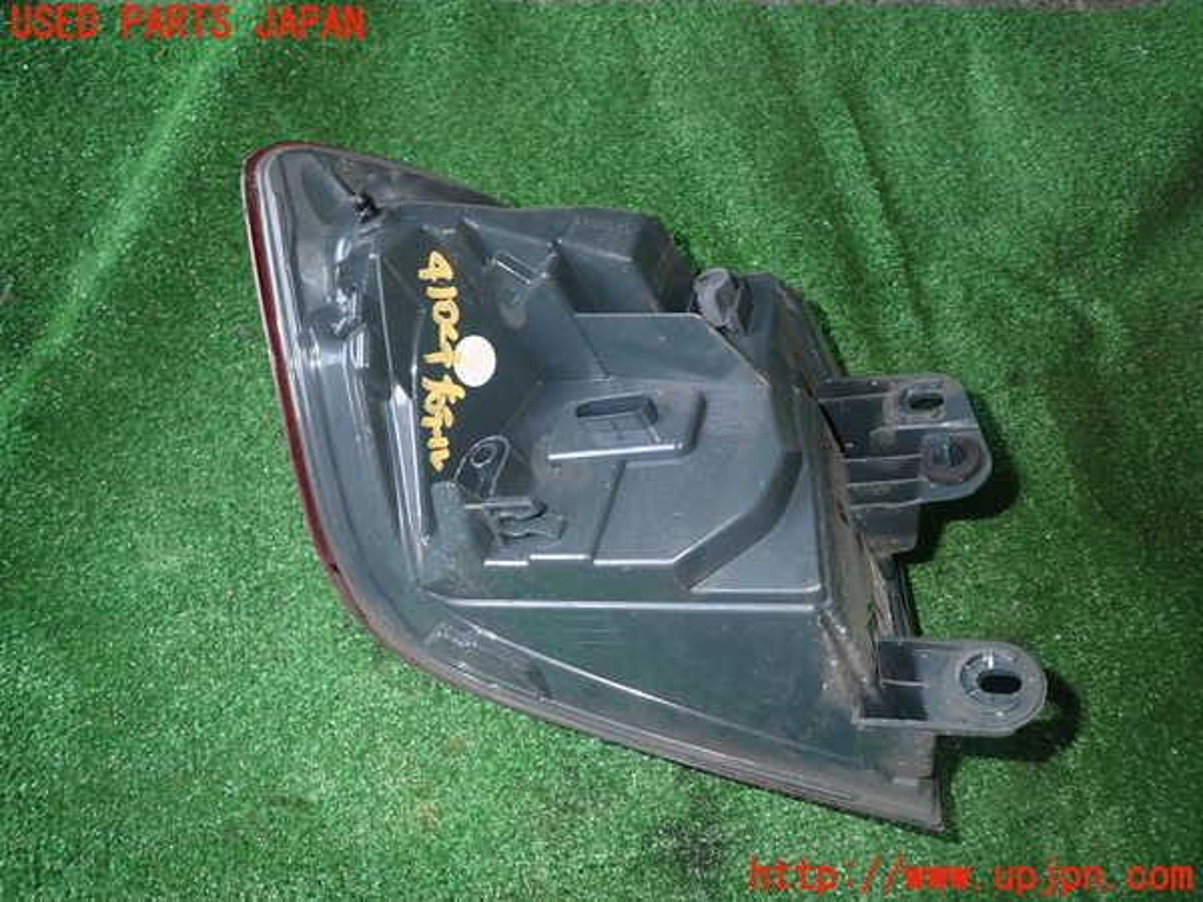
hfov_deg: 69.4
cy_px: 451
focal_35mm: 25
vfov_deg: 54.9
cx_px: 602
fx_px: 869
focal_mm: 4.5
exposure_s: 1/30
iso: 125
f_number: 5.6
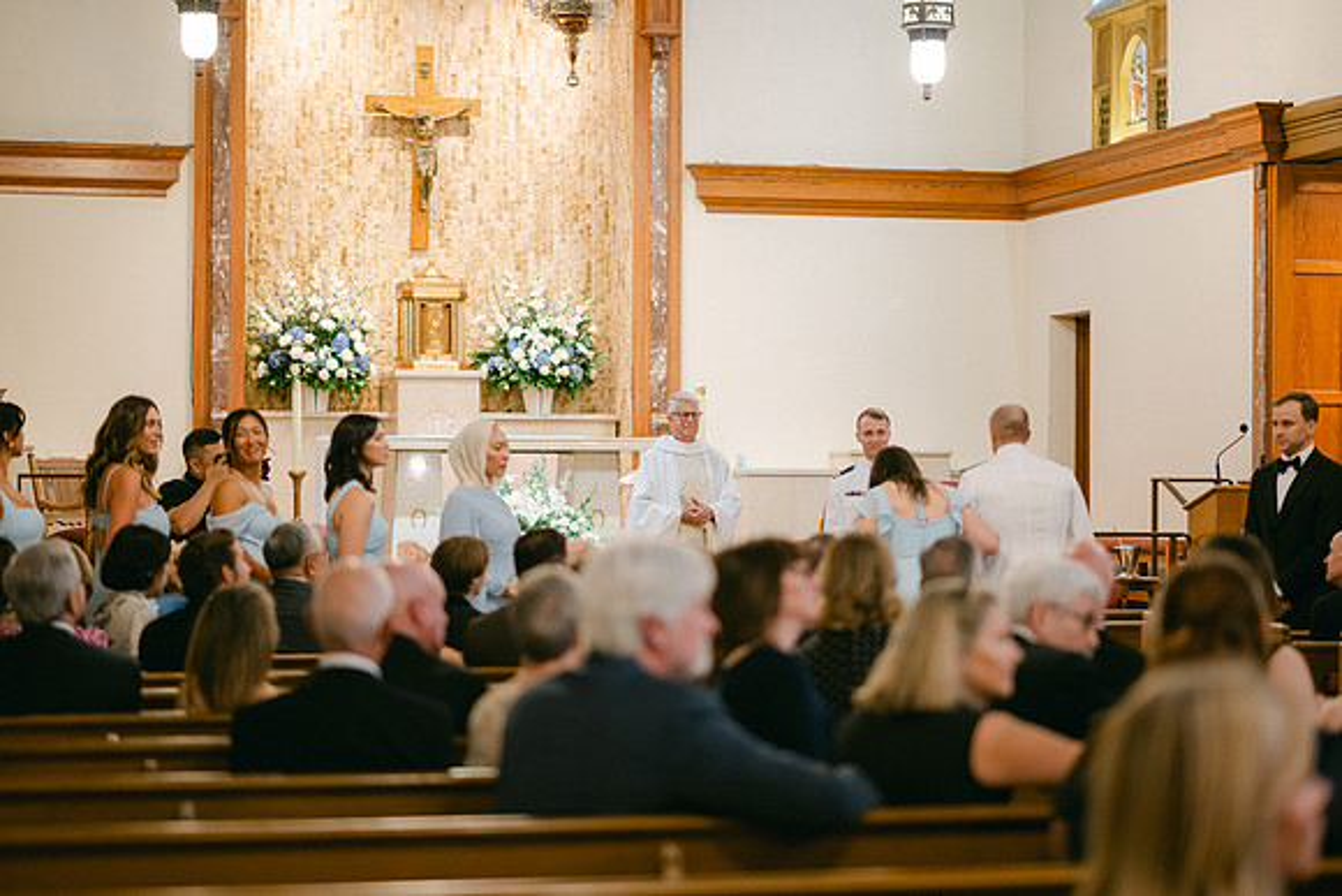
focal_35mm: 85
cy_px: 448
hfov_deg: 23.9
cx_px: 671
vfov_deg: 16.1
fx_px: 3169
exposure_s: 1/200
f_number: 1.8
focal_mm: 85
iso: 1100
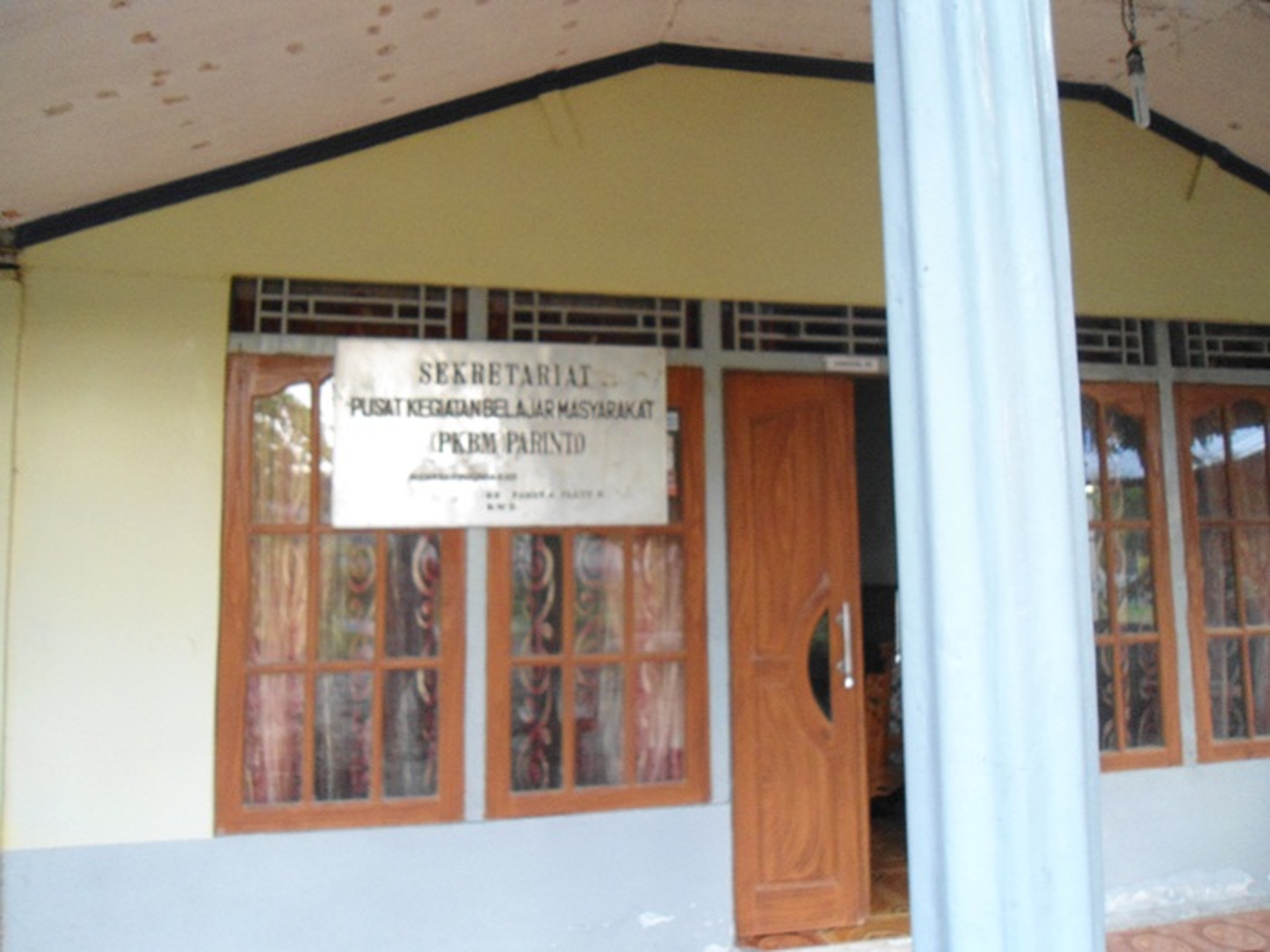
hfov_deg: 67.3
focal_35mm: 26
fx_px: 954
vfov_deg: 53.1
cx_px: 635
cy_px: 476
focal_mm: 4.7
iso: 400
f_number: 2.8
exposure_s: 1/30
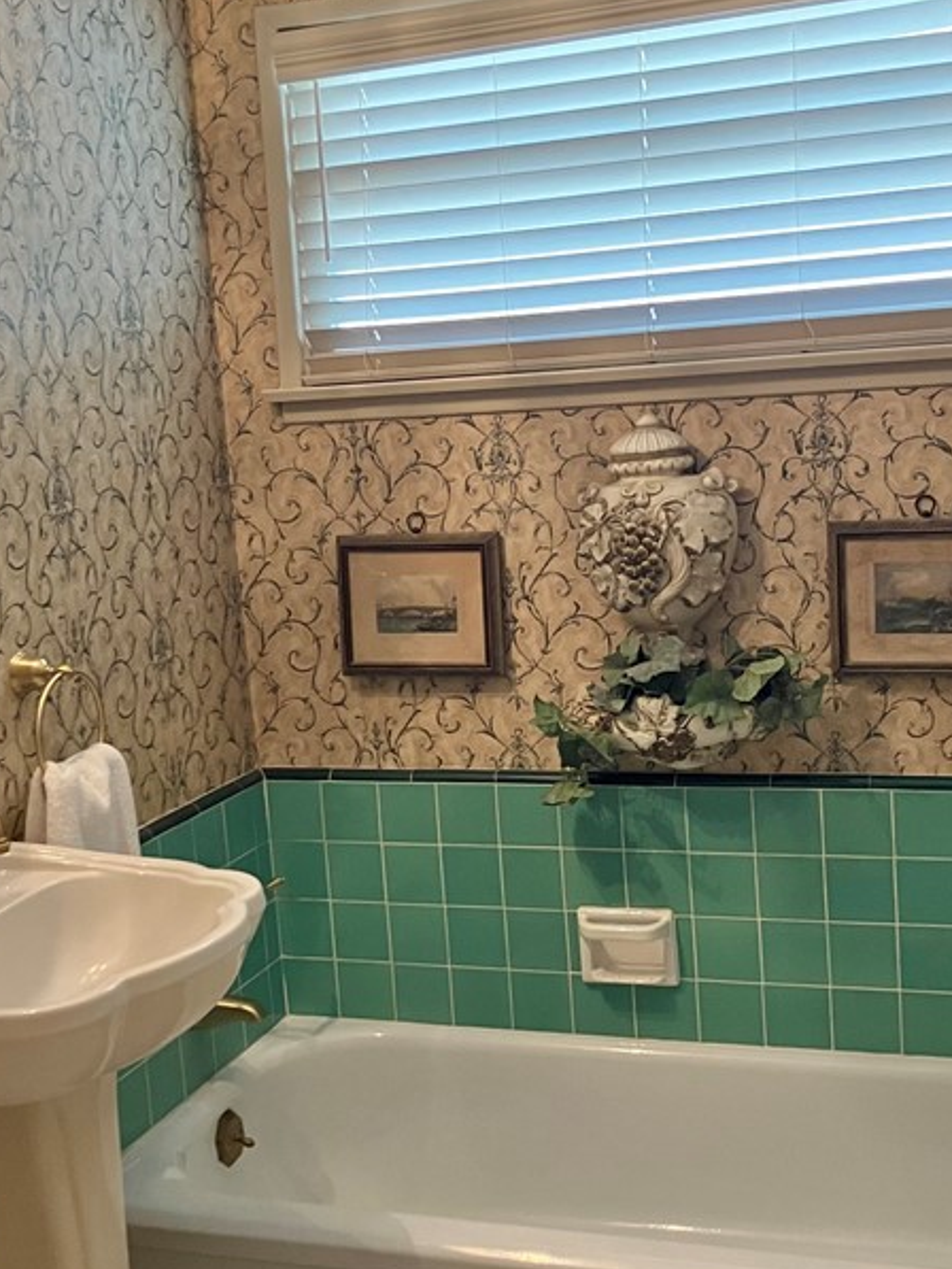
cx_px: 448
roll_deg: +4.6
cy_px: 616
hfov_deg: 30.3
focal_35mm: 48
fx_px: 1759
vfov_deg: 39.6
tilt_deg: -7.2
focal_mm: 3.99
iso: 200
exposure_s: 1/60
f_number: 1.8
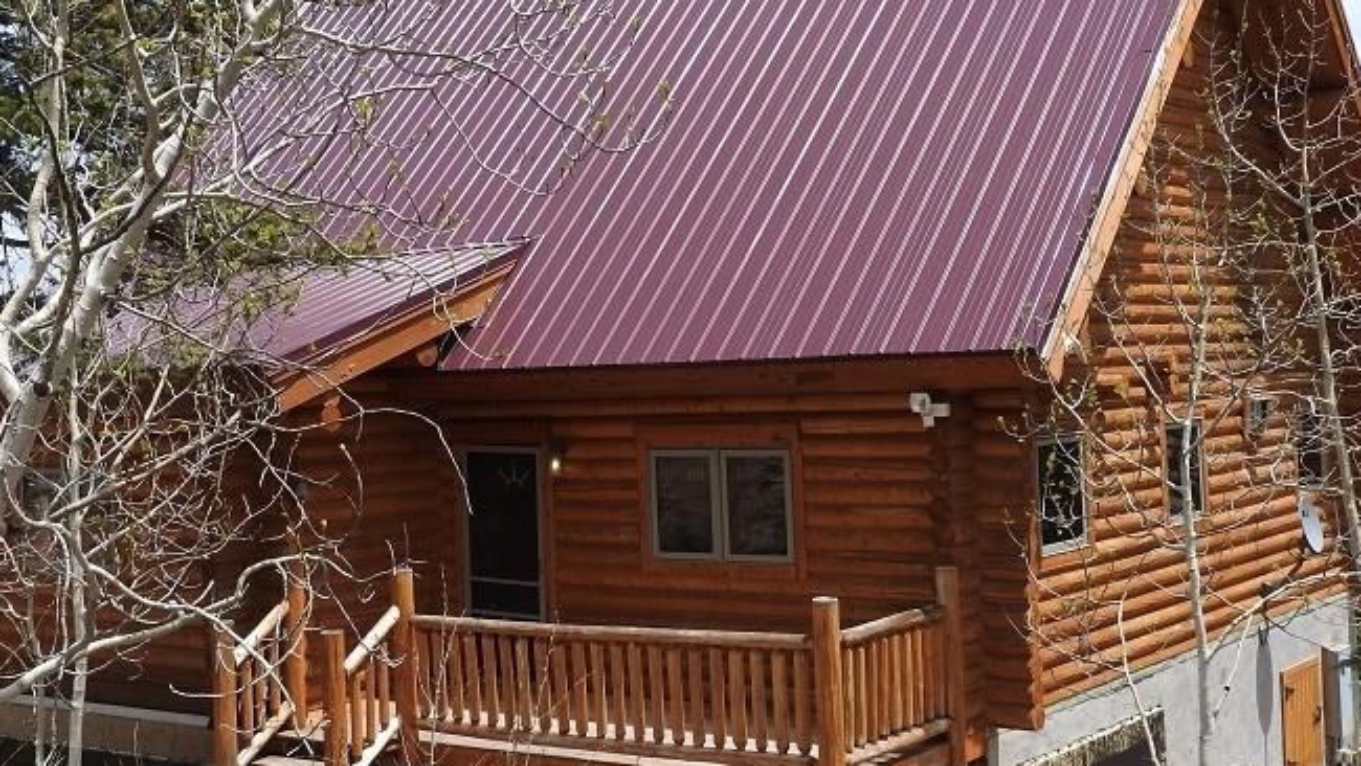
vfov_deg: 23.5
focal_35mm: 51
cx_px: 647
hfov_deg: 40.6
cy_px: 337
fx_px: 1841
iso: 100
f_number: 3.6
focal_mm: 5.9
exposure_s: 1/1000
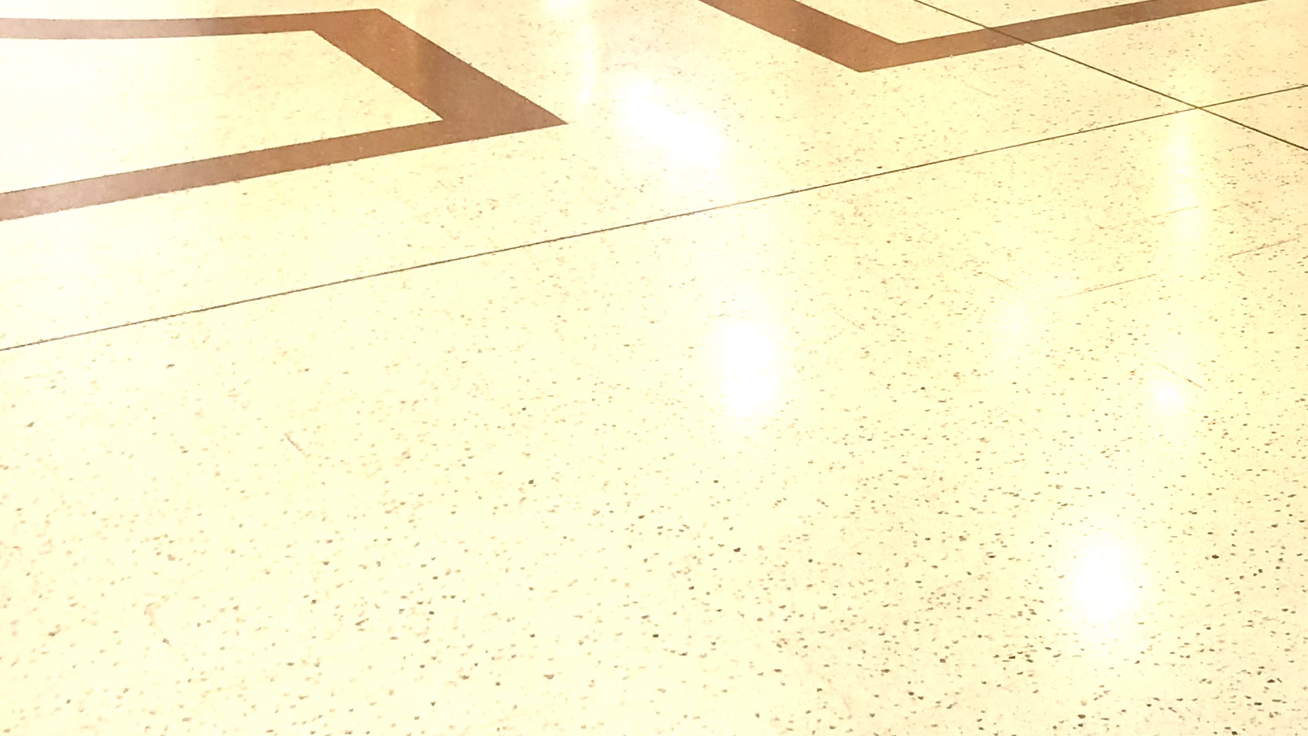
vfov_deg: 15.2
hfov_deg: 26.3
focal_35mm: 74
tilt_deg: -5.3
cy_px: -355
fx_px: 2567
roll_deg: +0.1
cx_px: 1447
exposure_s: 1/25
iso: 32
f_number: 1.8
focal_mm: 4
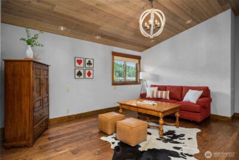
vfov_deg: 64.6
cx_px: 120
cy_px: 80
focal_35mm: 19
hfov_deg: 86.9
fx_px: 126
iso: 160
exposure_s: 1/60
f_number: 5.6
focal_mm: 19
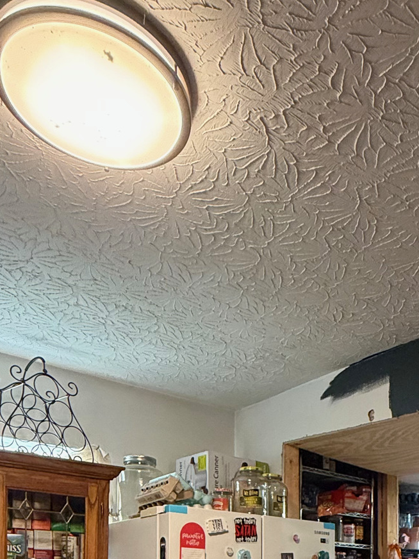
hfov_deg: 37.2
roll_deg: +0.9
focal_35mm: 37
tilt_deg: -0.4
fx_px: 597
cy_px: 603
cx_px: 340
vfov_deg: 41.0
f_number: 2.2
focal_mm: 2.22
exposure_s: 1/60
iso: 400
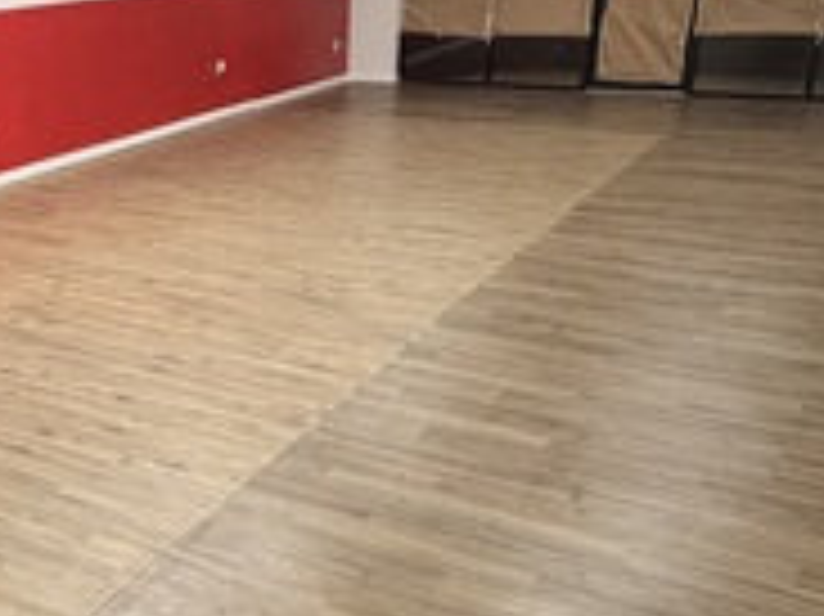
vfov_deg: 31.4
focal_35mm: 46
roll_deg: +2.8
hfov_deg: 38.7
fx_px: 1094
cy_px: 373
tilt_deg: -22.2
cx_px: 99
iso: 320
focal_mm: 2.22
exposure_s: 1/120
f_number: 2.2
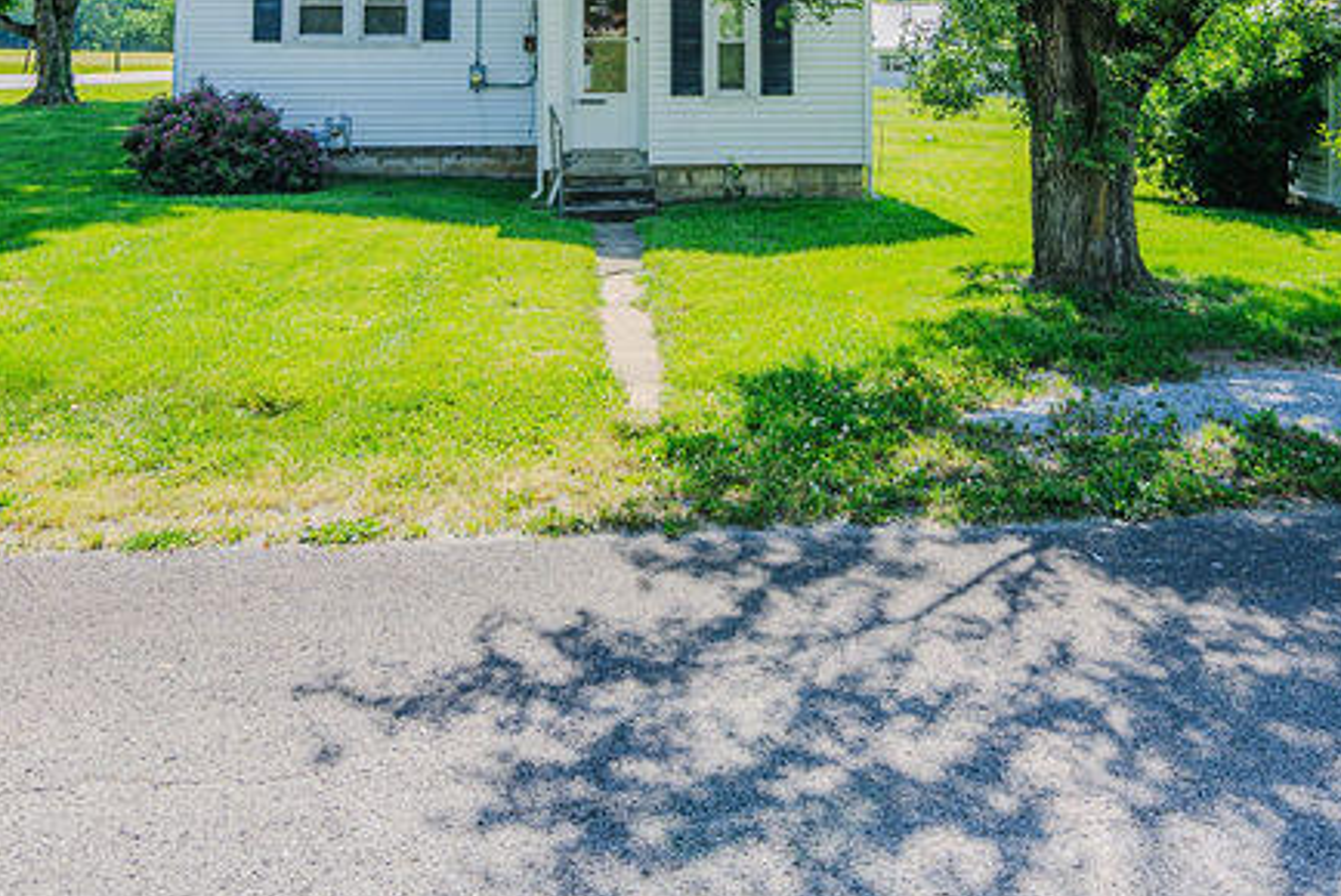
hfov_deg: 57.2
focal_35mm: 33
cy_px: -63
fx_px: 1230
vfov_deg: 35.0
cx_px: 689
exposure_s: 1/200
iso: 50
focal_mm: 14
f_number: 4
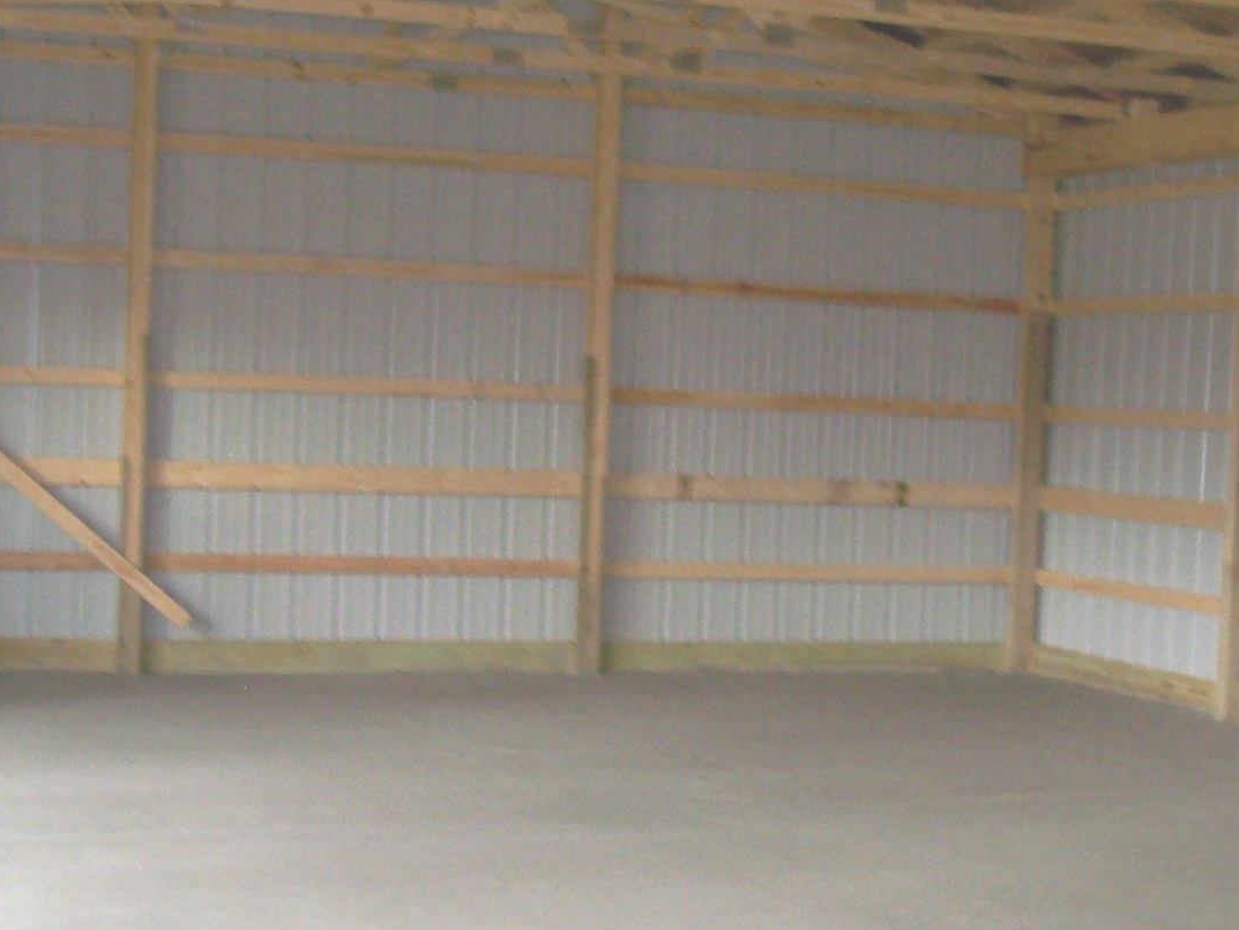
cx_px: 762
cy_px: 639
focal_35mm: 73
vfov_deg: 20.1
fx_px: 2613
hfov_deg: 26.6
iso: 80
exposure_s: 1/64
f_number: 2.7
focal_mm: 5.6
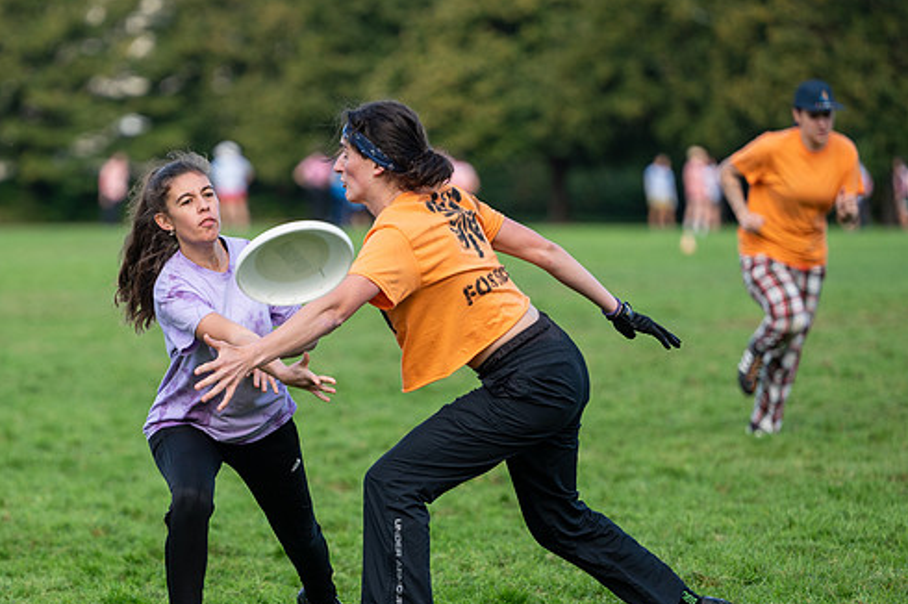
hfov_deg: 7.4
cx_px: 320
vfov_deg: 4.9
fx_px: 7057
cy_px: 385
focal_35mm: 280
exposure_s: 1/1600
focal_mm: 165
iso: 320
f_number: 2.8
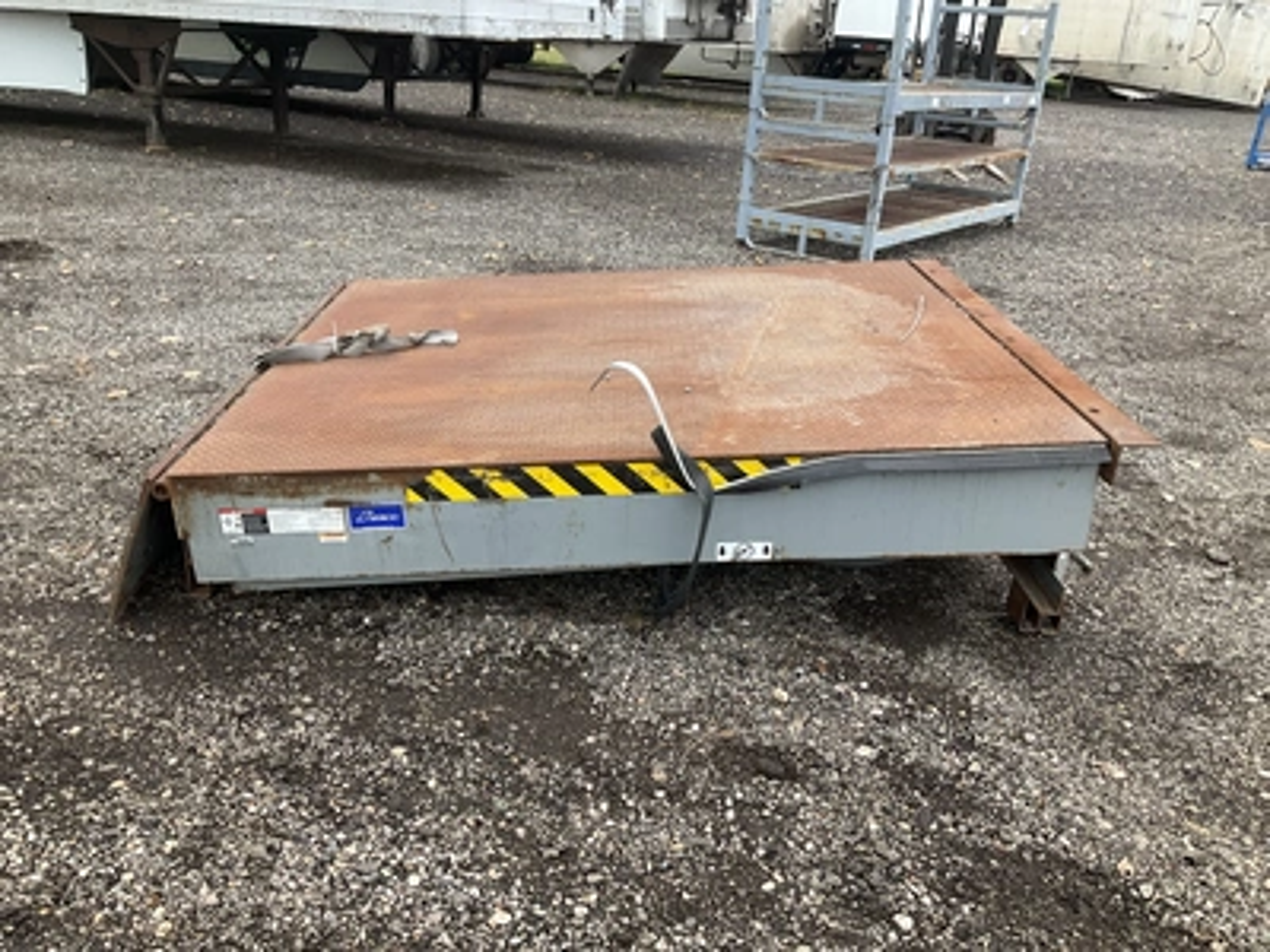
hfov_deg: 61.7
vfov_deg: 48.2
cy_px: 476
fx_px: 1064
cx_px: 635
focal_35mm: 29
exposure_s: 1/294
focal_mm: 3
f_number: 1.8
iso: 25
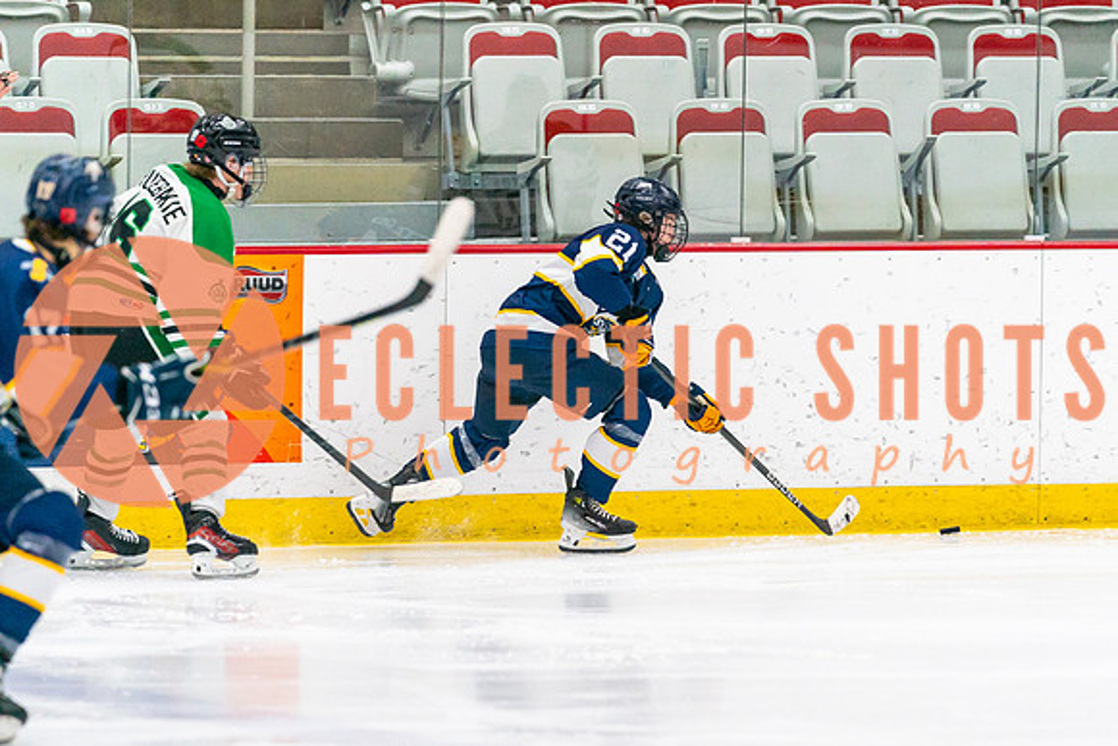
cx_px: 600
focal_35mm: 288
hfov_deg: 7.2
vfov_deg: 4.8
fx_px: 8936
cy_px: 487
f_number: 2.8
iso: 3200
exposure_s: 1/1250
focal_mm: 200
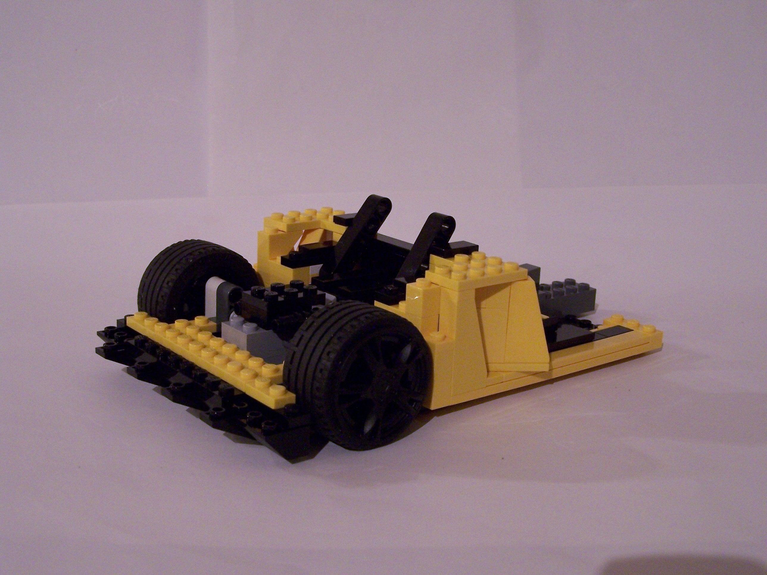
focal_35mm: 51
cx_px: 384
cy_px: 288
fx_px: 1130
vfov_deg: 28.6
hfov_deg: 37.5
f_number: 3
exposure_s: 1/8
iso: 200
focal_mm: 8.5
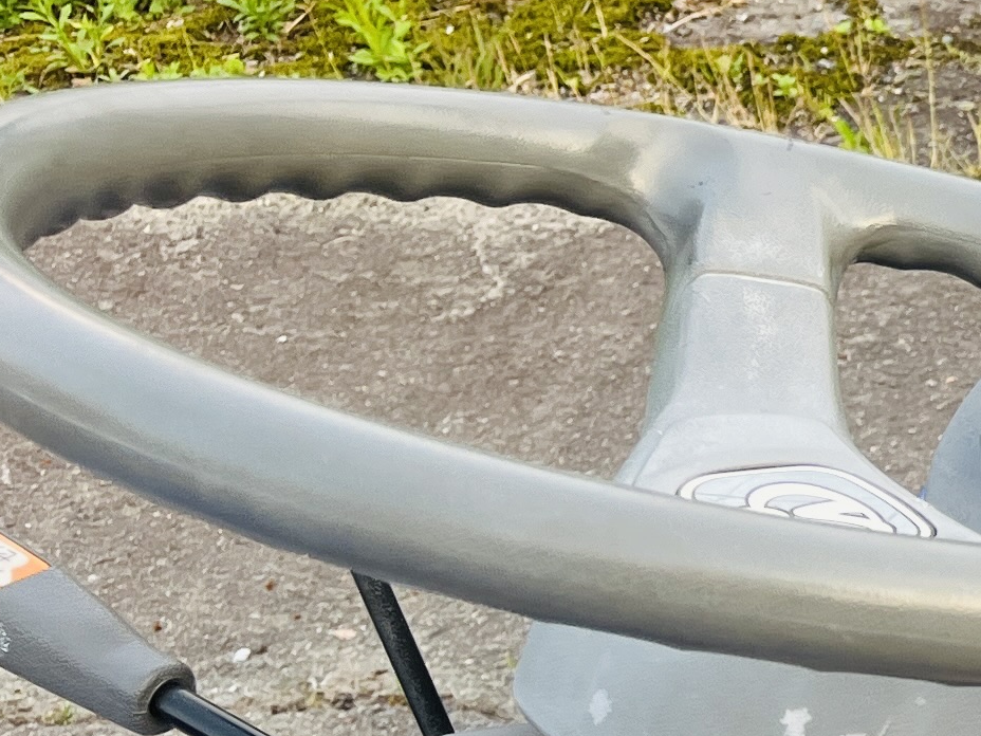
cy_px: 655
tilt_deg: -37.4
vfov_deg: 13.0
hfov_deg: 14.1
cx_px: 2080
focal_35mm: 113
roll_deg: +1.7
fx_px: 3202
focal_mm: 5.1
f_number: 1.6
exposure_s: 1/121
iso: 40
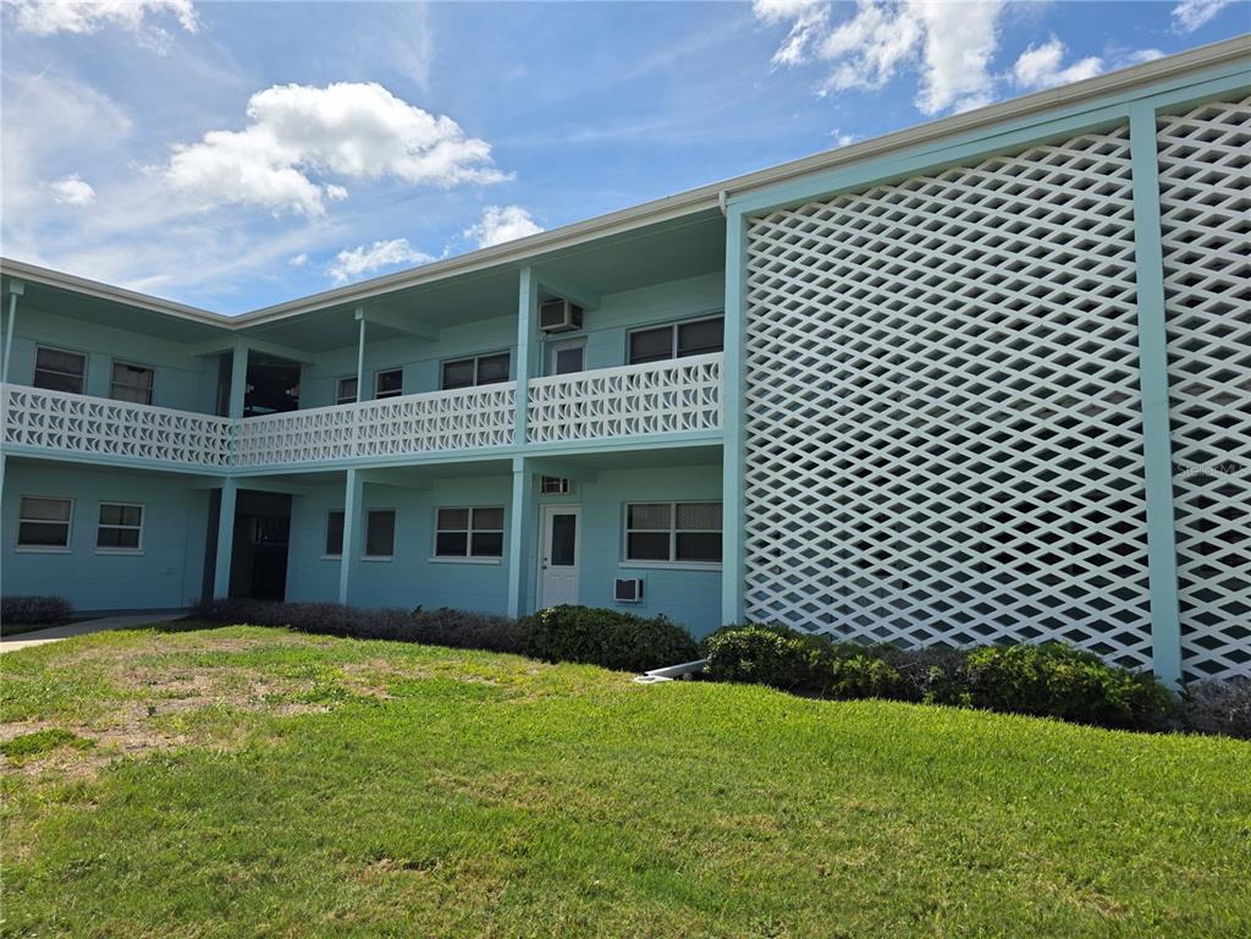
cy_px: 470
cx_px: 626
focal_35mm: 23
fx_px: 831
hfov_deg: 73.9
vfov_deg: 58.9
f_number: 1.7
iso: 80
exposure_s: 1/7333
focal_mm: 6.3
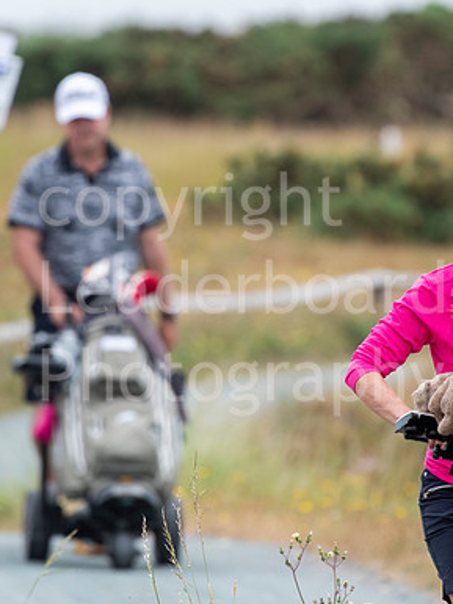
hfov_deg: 1.7
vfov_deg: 2.3
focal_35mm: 870
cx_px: 245
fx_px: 15172
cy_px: 302
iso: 800
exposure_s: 1/1000
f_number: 5.6
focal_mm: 400
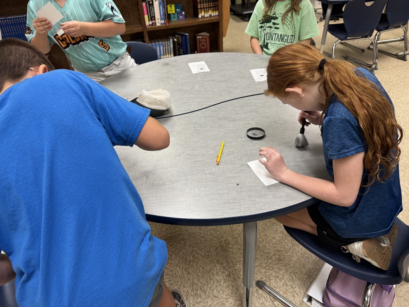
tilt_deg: -38.3
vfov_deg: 56.8
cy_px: 154
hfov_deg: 71.6
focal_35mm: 24
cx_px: 204
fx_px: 284
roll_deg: +4.2
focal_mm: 6.76
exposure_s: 1/60
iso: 125
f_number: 1.78
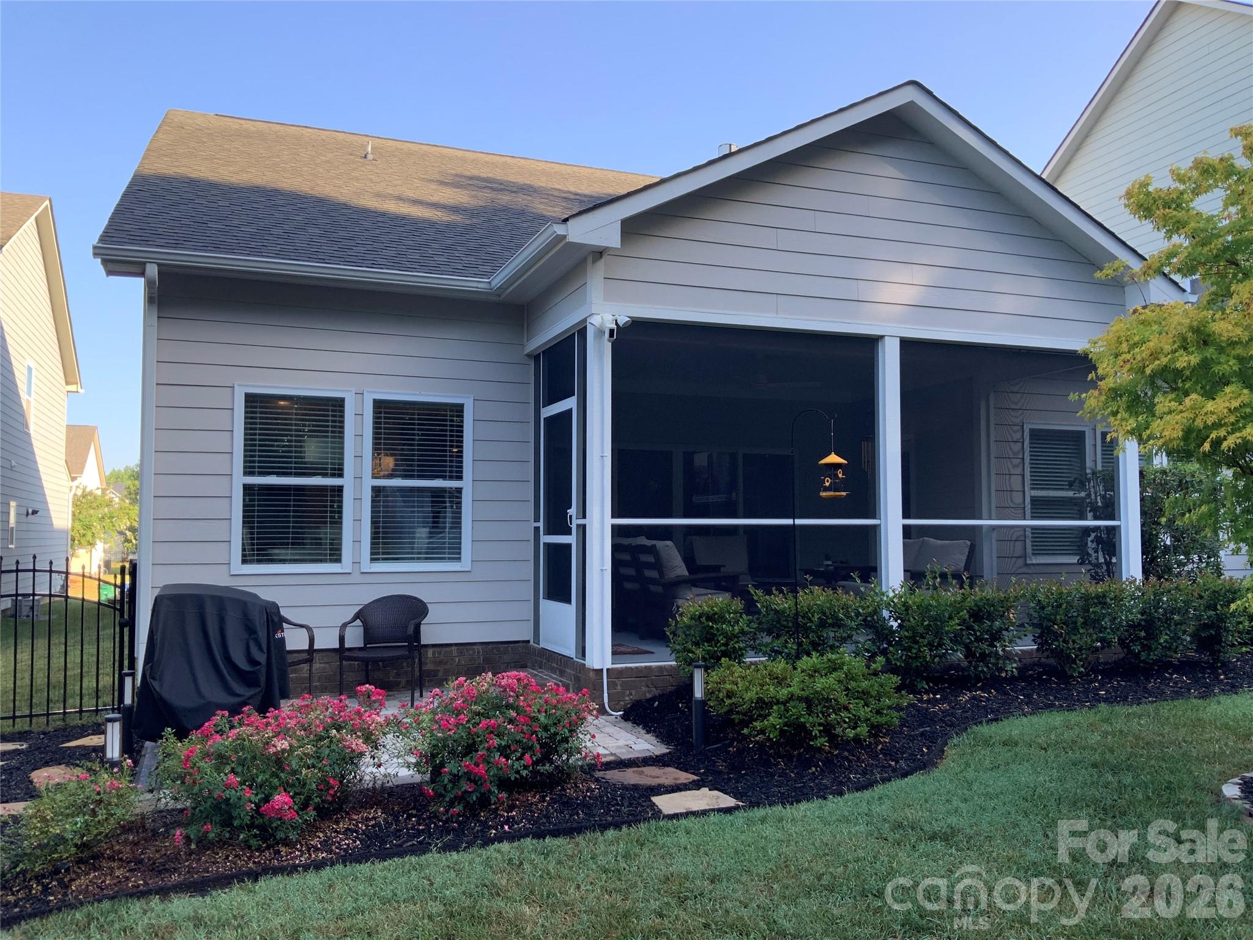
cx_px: 626
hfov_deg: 61.7
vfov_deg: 48.2
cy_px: 470
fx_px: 1050
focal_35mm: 29
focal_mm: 3
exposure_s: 1/186
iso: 16
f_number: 1.8
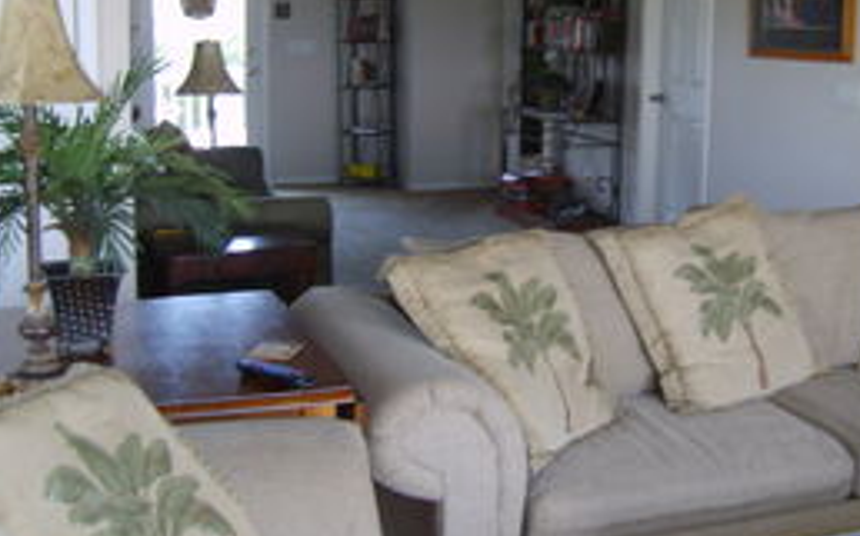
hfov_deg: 37.9
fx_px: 1242
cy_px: 183
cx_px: 557
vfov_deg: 24.3
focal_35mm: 53
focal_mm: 7.4
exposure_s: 1/30
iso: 88
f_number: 2.8
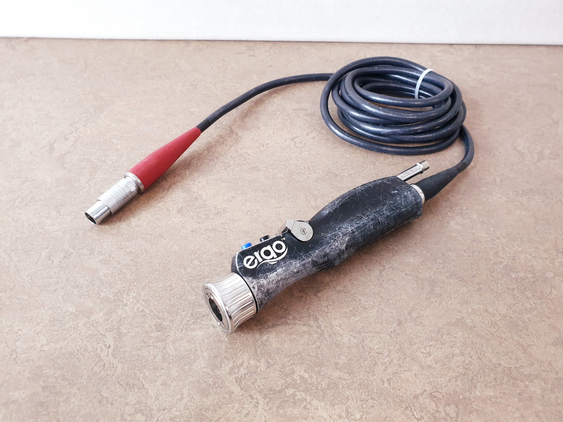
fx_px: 423
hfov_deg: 67.3
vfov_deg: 53.1
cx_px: 282
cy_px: 211
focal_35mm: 26
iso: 250
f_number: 2.4
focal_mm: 4.3
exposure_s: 1/33
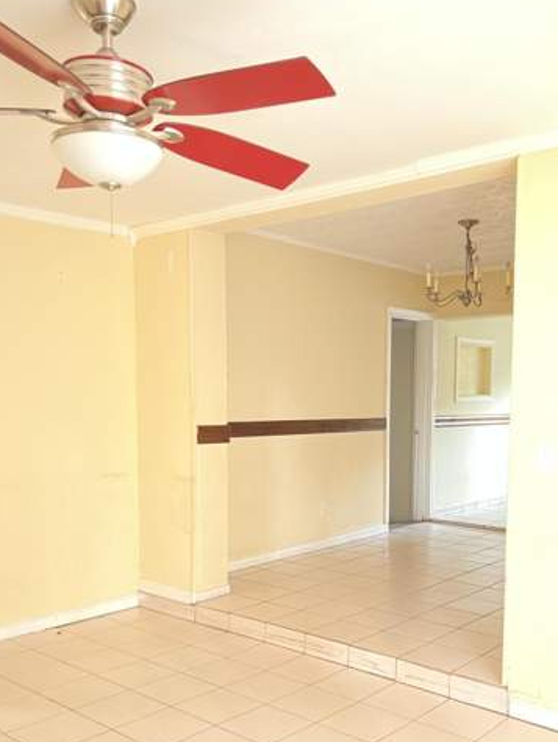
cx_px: 345
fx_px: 751
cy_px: 459
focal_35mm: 35
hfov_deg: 40.5
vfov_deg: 52.1
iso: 8000
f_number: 1.5
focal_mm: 5.7
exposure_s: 1/17
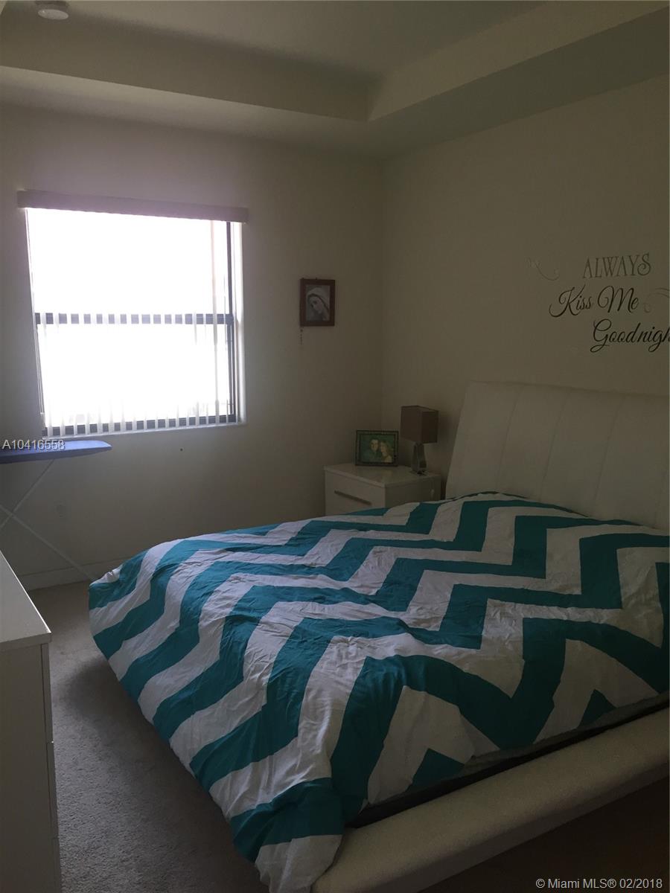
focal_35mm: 29
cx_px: 335
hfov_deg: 48.2
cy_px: 446
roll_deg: +1.4
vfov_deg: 61.7
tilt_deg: -8.4
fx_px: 748
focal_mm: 4.15
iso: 40
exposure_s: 1/30
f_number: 2.2
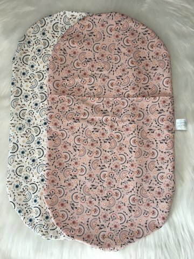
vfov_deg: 61.7
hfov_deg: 48.2
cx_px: 97
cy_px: 130
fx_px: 217
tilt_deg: -84.0
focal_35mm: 29
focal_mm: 4.15
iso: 32
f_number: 2.2
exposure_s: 1/33
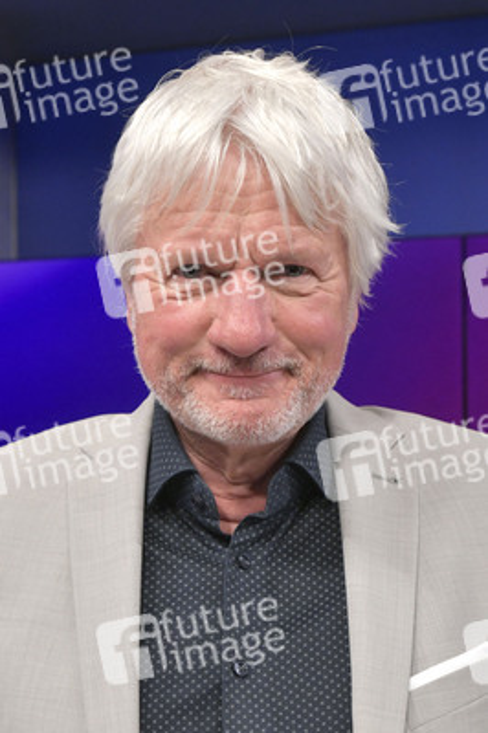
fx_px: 978
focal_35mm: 48
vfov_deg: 41.1
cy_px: 366
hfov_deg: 28.0
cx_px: 244
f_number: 6.3
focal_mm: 48
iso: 2500
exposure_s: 1/200
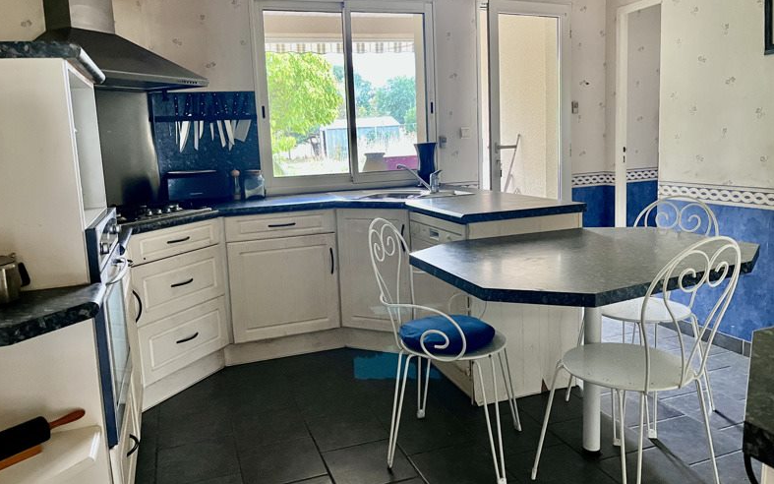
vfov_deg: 44.5
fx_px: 591
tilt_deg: -7.6
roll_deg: +3.1
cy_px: 213
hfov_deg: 66.5
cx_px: 383
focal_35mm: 28
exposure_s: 1/60
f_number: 1.6
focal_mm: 5.1
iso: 500
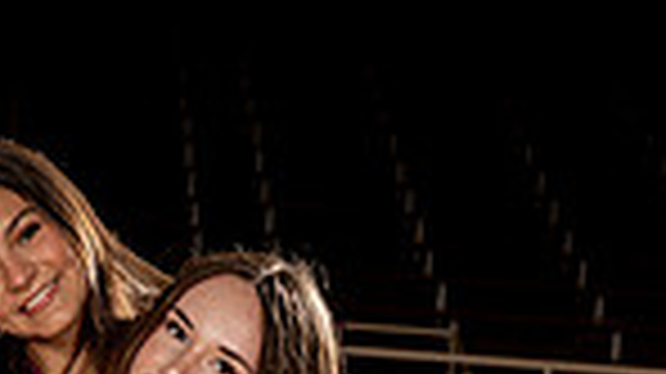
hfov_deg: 14.2
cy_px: 897
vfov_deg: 7.5
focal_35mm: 150
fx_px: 2647
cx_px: 99
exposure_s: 1/250
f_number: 5.6
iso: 100
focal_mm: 47
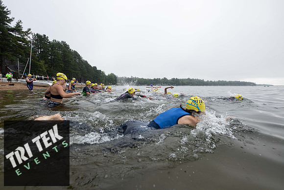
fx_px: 110
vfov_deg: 81.2
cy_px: 95
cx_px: 142
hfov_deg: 104.2
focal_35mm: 14
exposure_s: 1/640
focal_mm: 14
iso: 400
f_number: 4
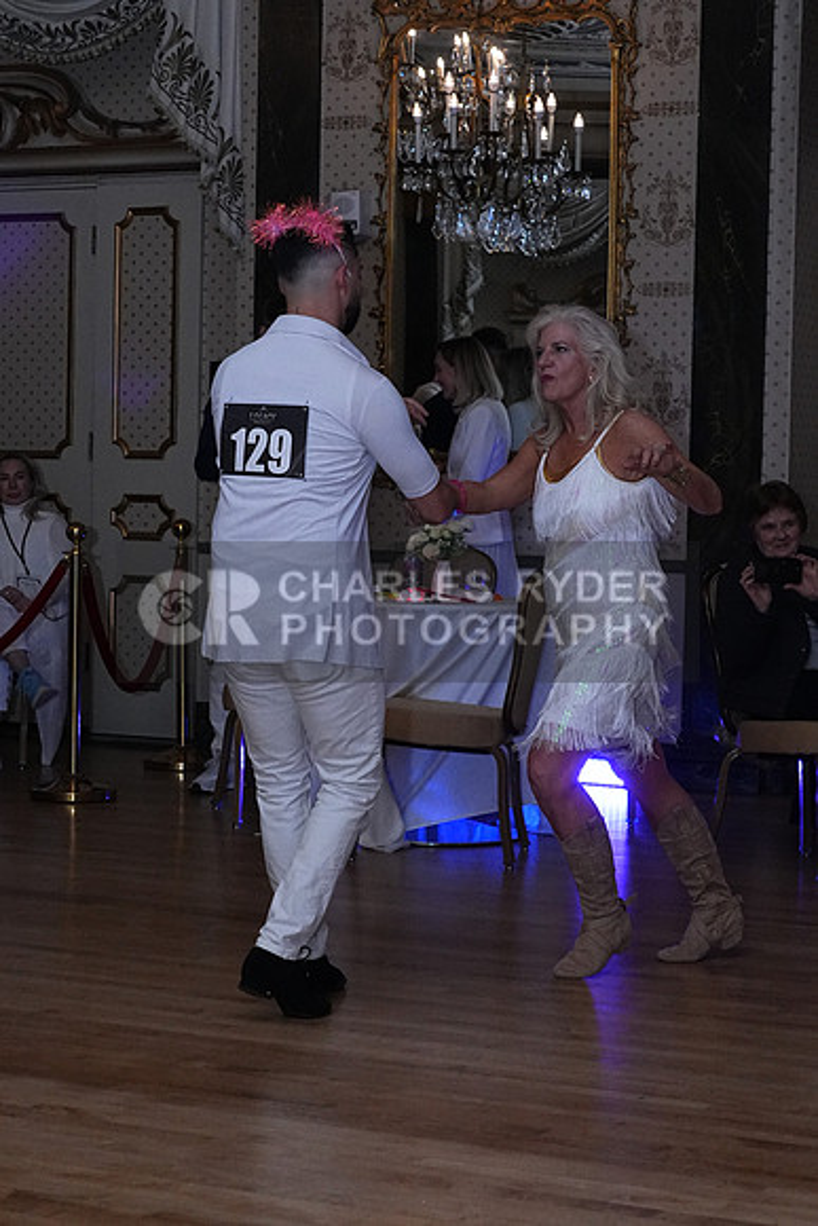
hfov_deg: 19.5
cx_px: 409
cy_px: 613
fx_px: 2384
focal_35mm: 70
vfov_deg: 28.8
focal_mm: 47
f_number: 7.1
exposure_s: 1/200
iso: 5000
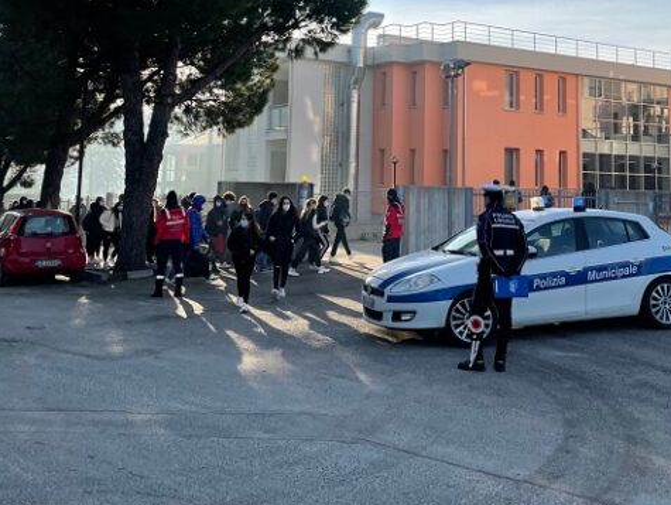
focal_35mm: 42
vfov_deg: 33.4
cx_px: 360
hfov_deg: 44.7
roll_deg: -1.3
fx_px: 815
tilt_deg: +5.7
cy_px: 102
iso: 32
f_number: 1.6
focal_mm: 4.2
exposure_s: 1/3125
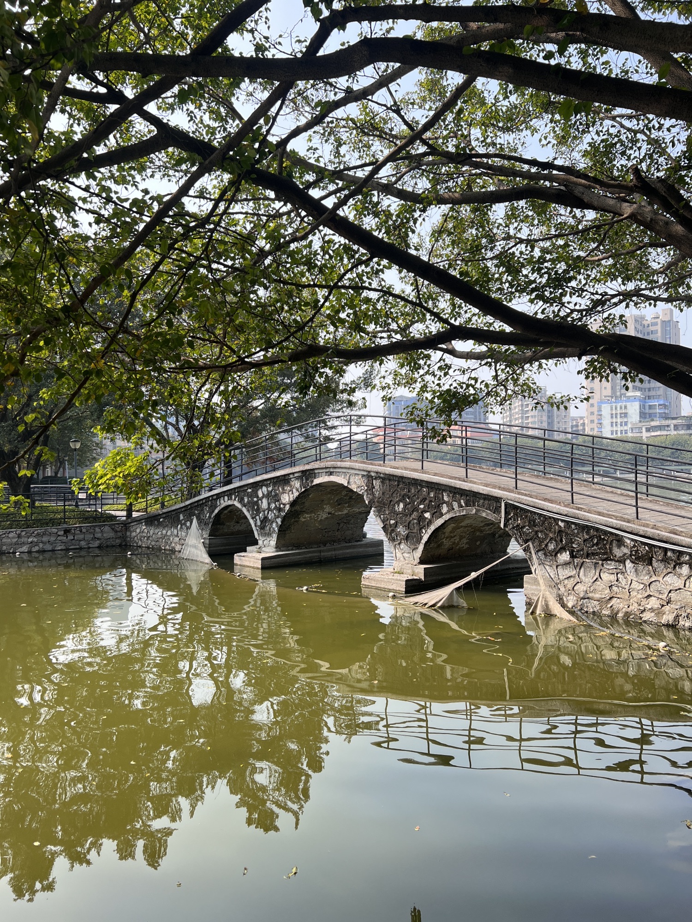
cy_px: 461
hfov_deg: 53.1
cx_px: 346
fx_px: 693
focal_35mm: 26
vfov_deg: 67.3
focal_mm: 5.7
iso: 50
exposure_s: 1/1468
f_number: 1.5
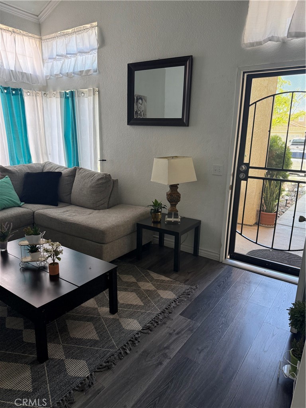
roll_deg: -2.0
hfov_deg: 56.8
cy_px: 204
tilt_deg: -13.2
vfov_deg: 71.6
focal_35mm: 24
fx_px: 283
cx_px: 153
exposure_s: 1/191
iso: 200
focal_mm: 6.76
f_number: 1.78
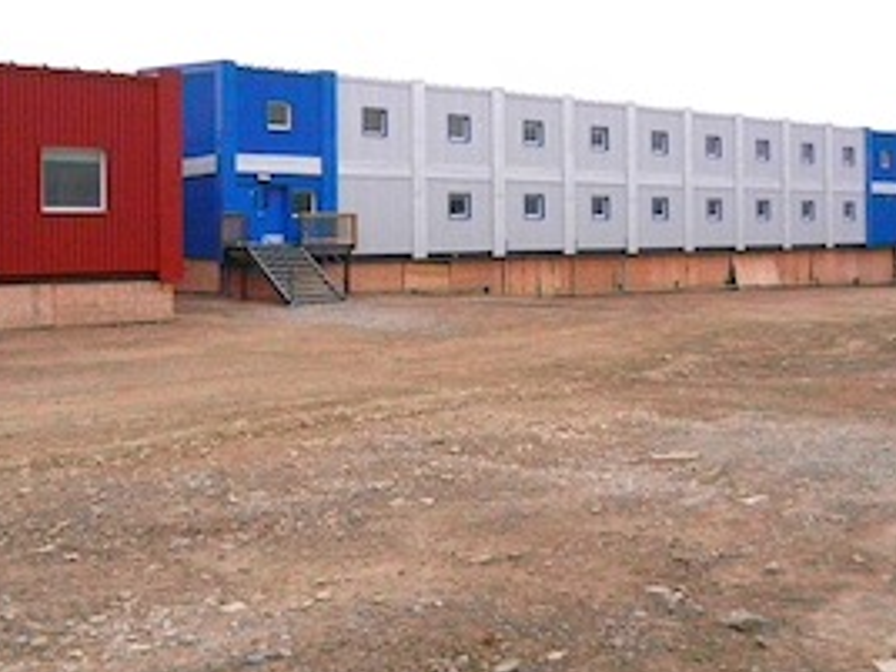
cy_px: 232
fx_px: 1087
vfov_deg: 34.1
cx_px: 476
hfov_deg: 44.8
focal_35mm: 42
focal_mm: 5.4
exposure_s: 1/1224
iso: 1600
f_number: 7
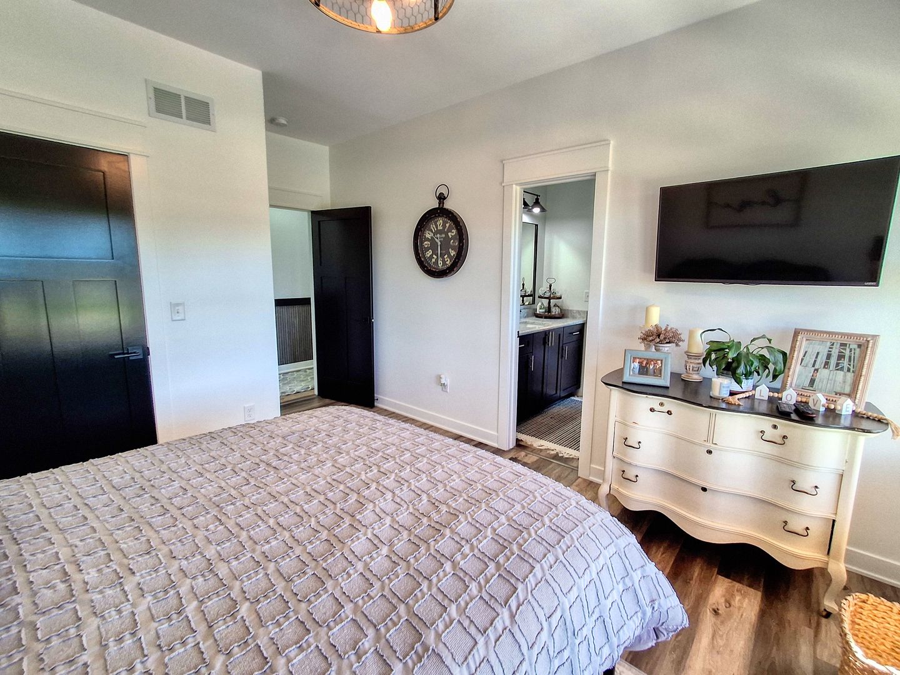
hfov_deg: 94.5
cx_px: 450
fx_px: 416
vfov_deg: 78.1
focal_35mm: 16
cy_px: 338
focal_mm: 1.5
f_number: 2.2
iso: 80
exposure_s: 1/40
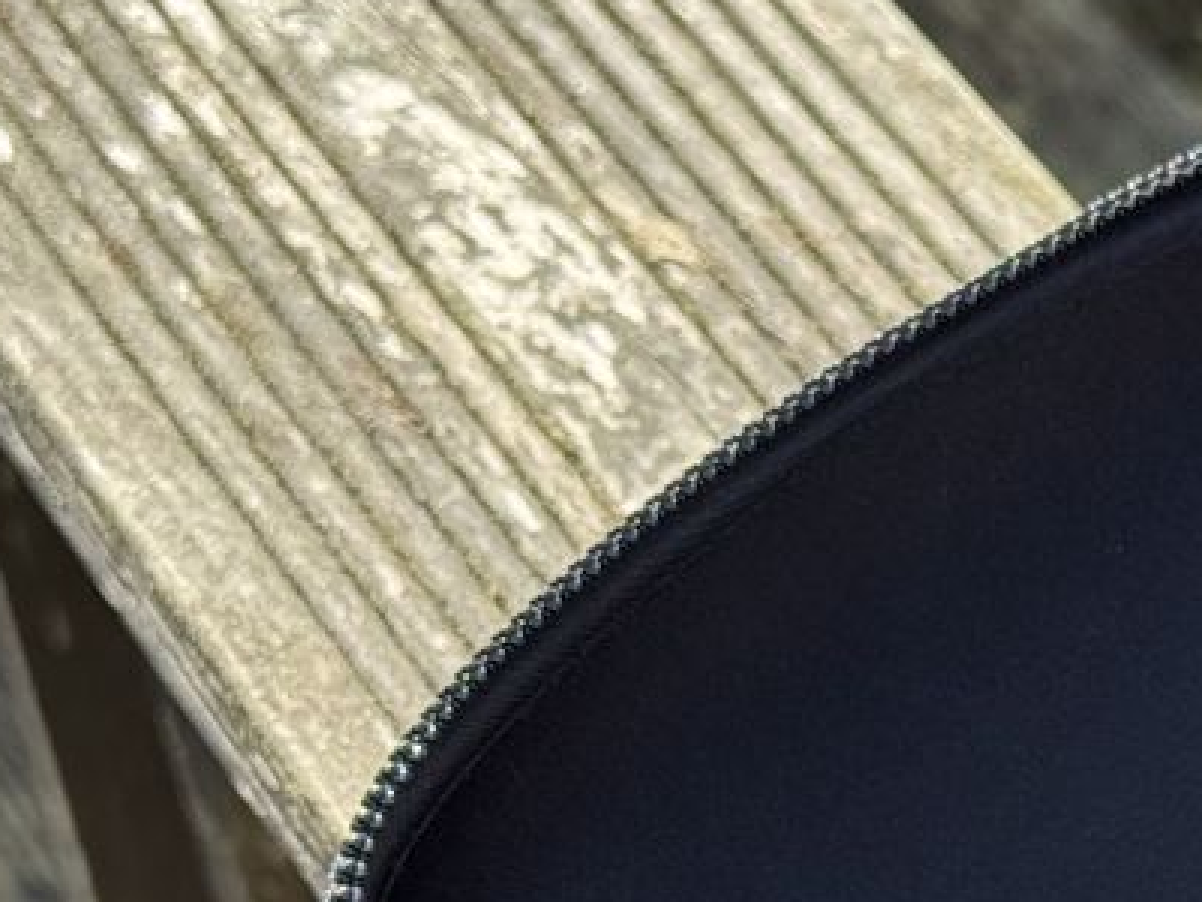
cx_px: 1716
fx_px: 5000
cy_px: 1088
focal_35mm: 144
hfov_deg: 13.1
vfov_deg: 10.1
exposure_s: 1/700
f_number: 1.78
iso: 64
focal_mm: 6.76
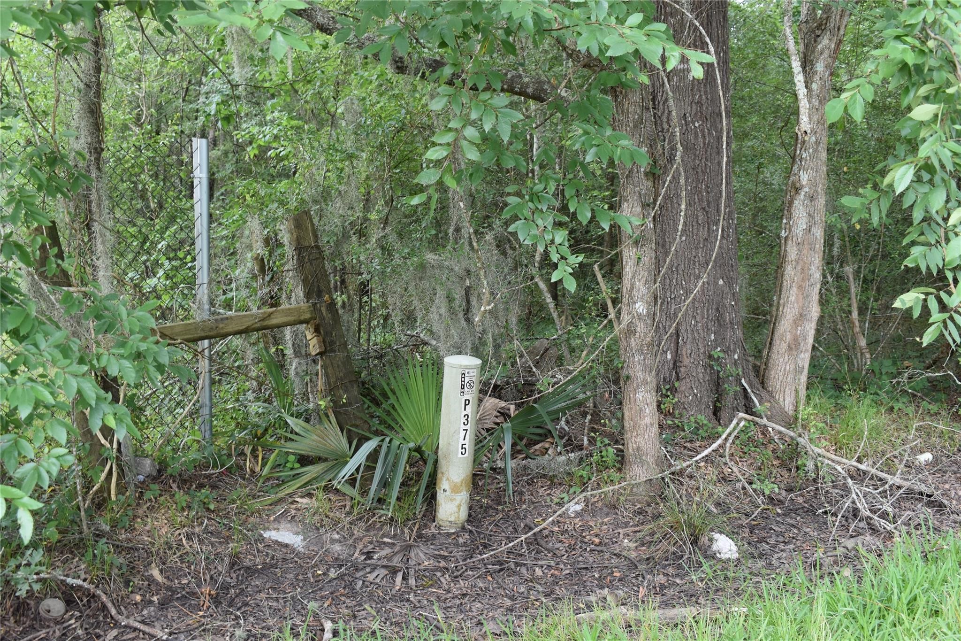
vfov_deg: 36.9
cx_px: 480
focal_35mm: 36
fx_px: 961
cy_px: 320
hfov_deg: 53.1
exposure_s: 1/60
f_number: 7.1
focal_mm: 24
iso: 400
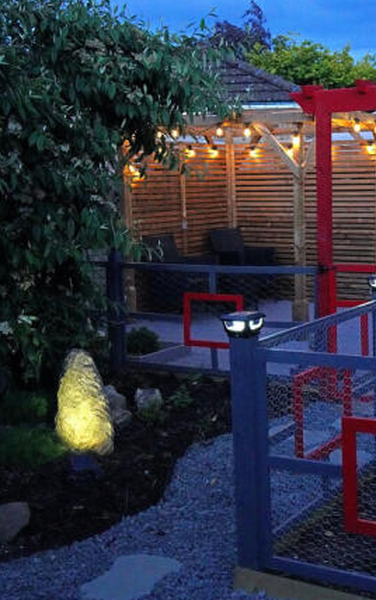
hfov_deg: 24.1
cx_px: 300
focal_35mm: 53
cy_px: 299
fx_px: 868
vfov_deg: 38.2
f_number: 5.6
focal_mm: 34
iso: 10000
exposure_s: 1/40
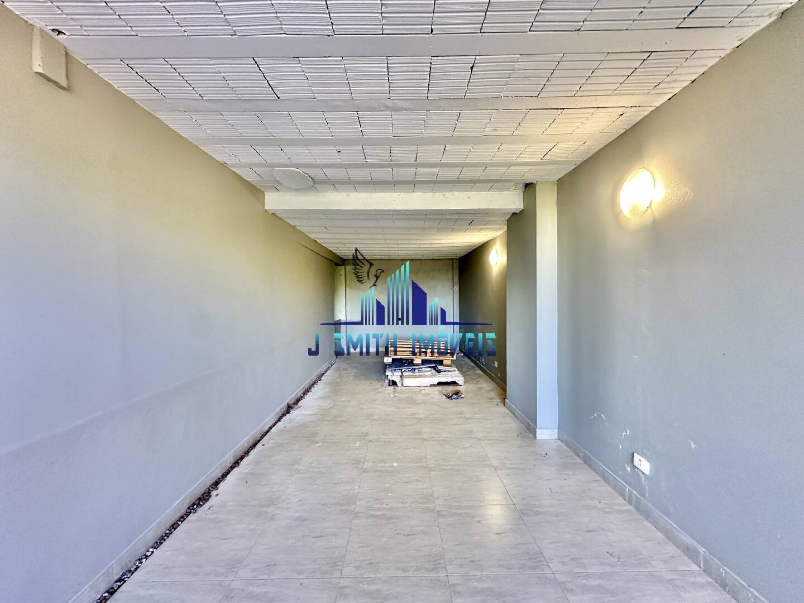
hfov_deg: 102.1
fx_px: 325
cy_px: 302
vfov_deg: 85.7
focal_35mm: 14
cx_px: 402
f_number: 2.2
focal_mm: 2.22
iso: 250
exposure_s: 1/120
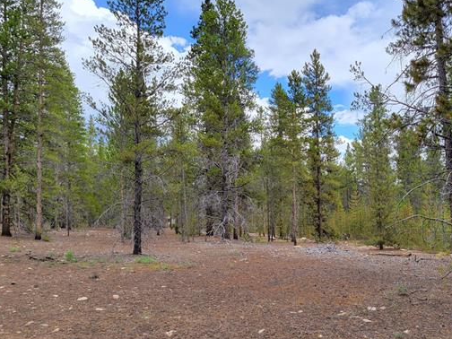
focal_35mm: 33
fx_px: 431
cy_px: 190
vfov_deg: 42.9
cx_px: 278
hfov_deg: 54.8
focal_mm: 5.4
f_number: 1.8
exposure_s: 1/667
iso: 40
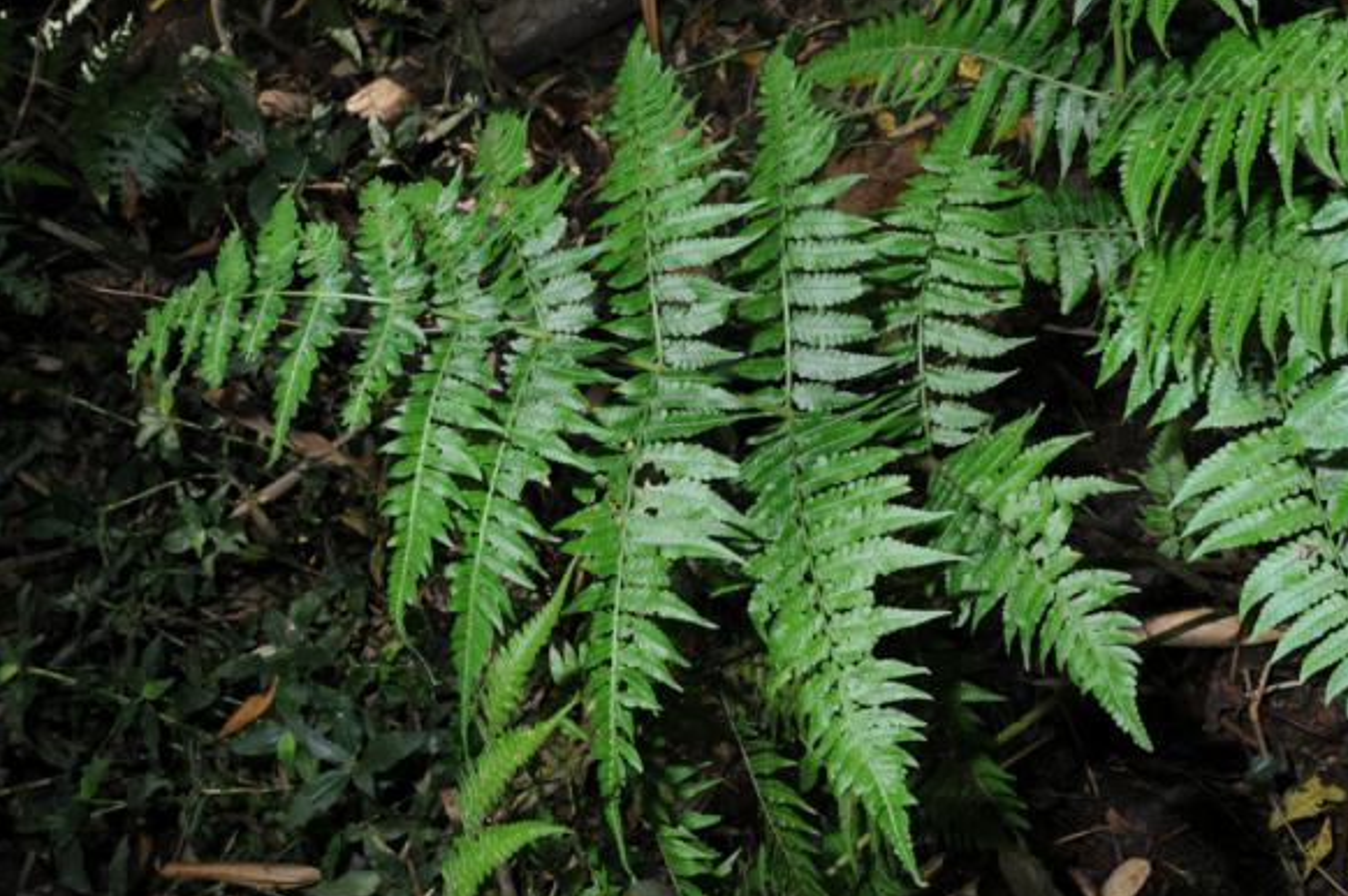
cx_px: 693
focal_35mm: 34
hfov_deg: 55.8
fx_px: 1272
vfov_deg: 38.8
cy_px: 443
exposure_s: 1/60
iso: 200
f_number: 9
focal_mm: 22
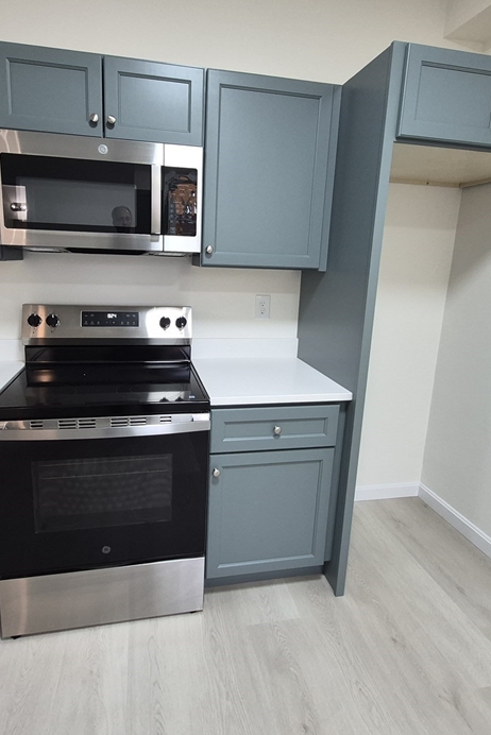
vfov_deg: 83.8
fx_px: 409
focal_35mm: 20
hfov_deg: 62.0
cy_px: 337
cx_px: 238
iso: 250
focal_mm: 1.74
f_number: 2.2
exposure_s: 1/60
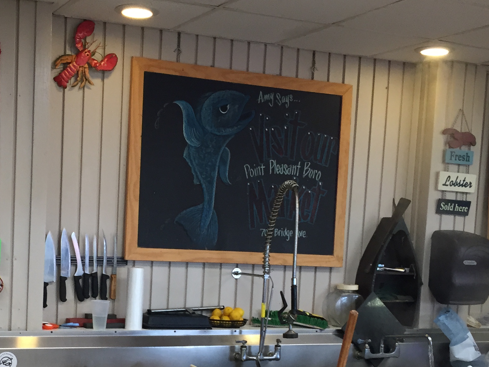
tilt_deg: -4.2
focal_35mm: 60
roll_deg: -4.4
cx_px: 144
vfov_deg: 23.9
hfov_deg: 31.8
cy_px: 311
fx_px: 847
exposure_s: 1/30
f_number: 2.2
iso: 80
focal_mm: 4.15
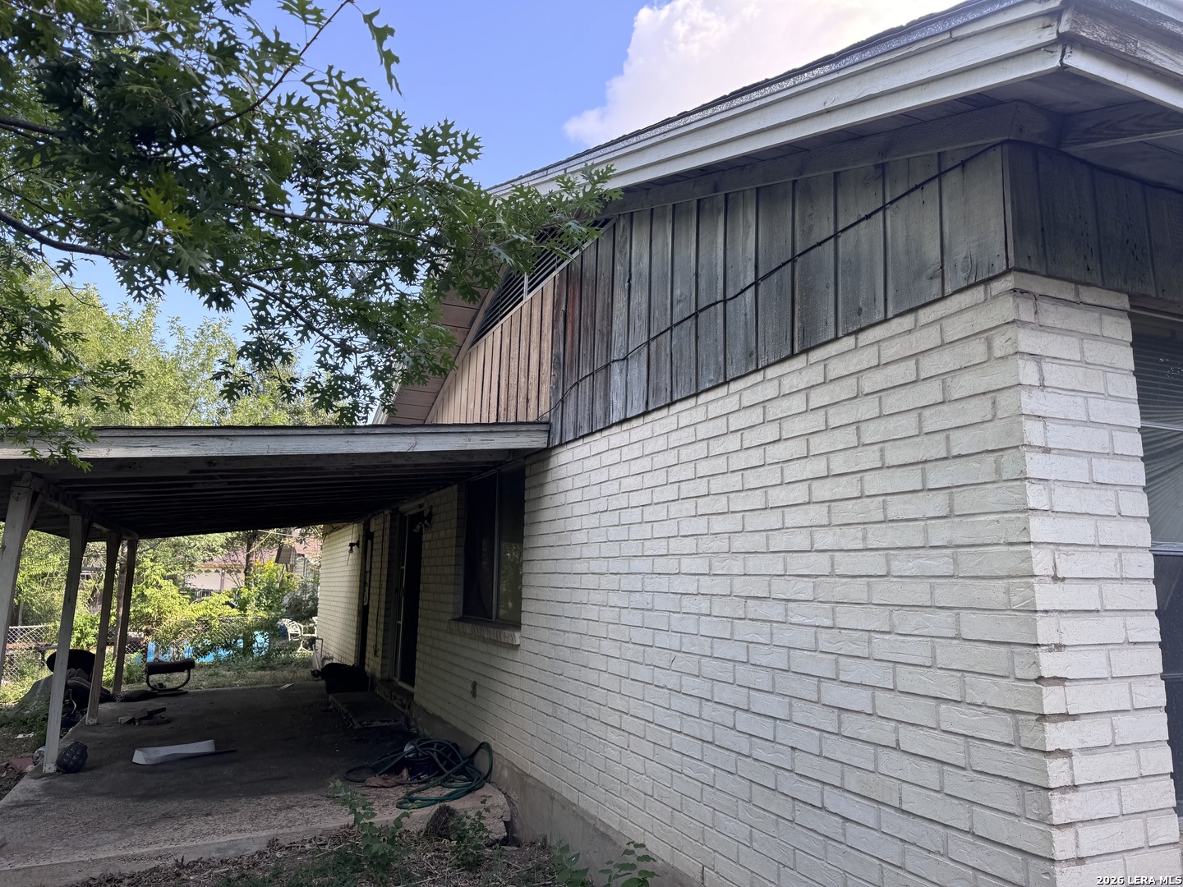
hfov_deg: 71.6
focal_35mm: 24
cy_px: 444
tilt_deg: +10.3
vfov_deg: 56.8
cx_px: 592
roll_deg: -0.6
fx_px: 820
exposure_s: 1/460
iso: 80
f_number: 1.78
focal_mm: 6.76
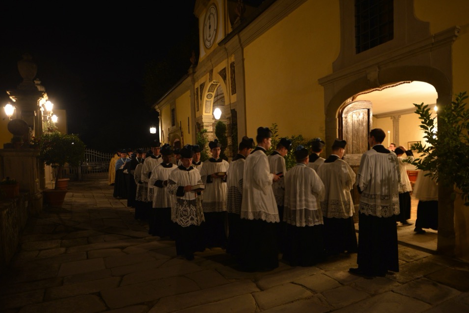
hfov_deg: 76.1
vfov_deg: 55.1
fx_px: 300
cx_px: 238
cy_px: 163
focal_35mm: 23
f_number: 2.8
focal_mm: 22
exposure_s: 1/20
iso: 1600
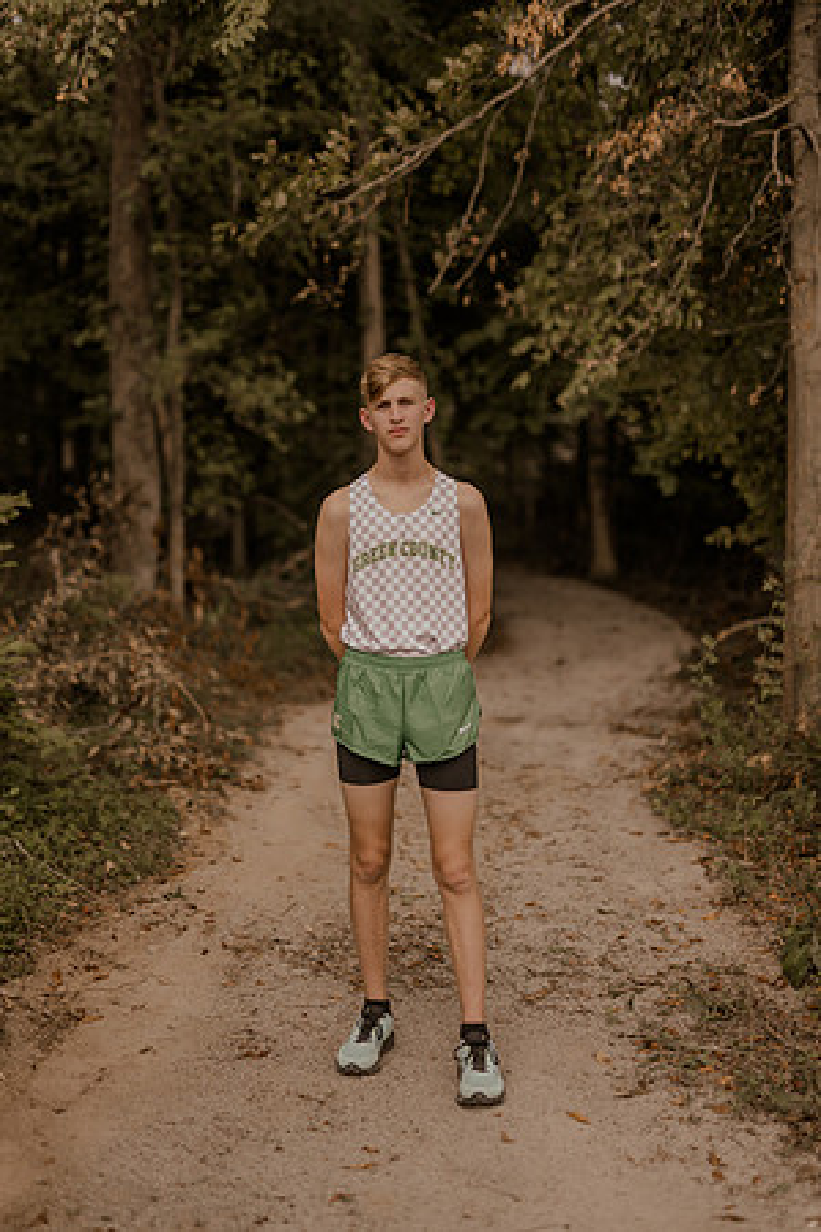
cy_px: 616
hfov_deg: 27.0
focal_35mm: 50
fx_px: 1710
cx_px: 410
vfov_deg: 39.6
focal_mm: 50
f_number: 1.4
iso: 64
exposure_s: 1/1000
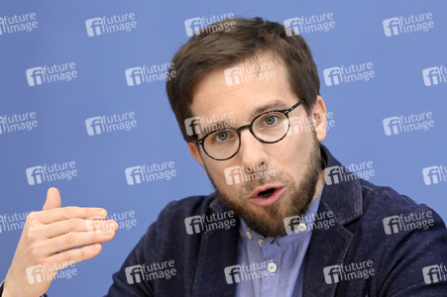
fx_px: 2481
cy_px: 148
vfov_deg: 6.9
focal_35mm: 200
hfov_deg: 10.3
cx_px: 224
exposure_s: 1/400
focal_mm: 200
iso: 3200
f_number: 5.6
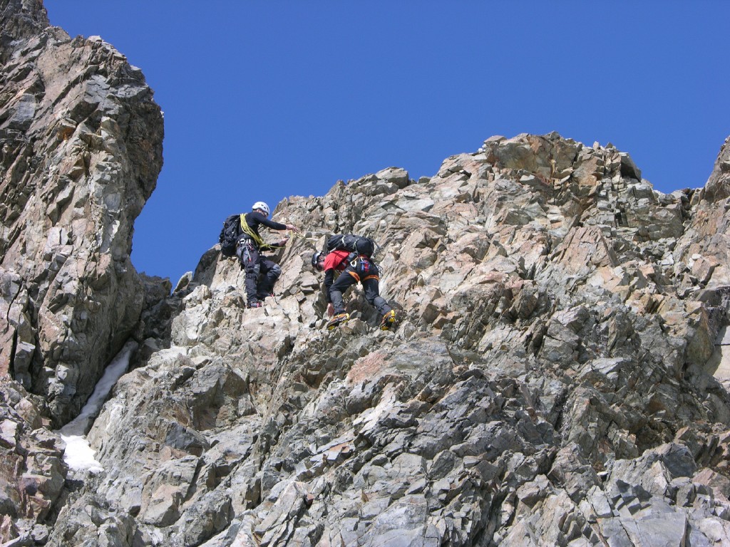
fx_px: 1961
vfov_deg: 15.9
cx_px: 365
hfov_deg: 21.1
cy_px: 274
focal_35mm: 93
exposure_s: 1/260
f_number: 5
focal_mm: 23.7
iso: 50
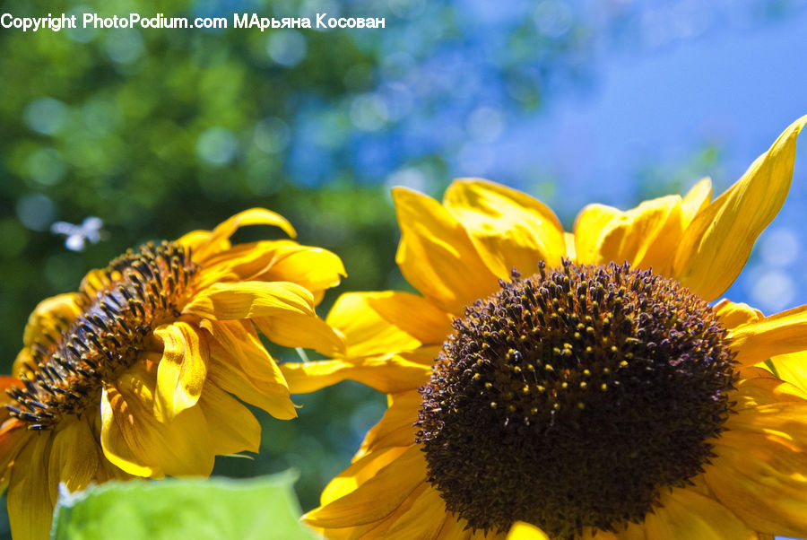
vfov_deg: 18.2
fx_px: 1683
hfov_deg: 27.0
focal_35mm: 75
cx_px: 404
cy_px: 270
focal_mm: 50
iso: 900
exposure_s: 1/2000
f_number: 5
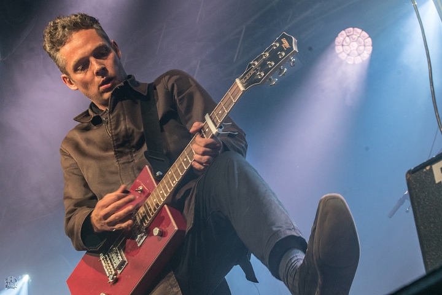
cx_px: 221
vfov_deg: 13.0
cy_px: 148
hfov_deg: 19.5
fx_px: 1289
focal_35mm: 105
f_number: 14
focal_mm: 70
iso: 500
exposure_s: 1/100
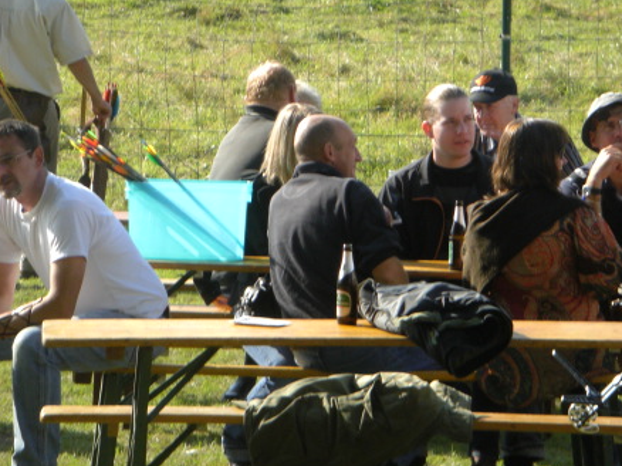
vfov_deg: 4.8
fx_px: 5513
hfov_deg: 6.5
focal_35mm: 307
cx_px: 352
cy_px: 143
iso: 100
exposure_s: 1/320
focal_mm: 34.7
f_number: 4.7
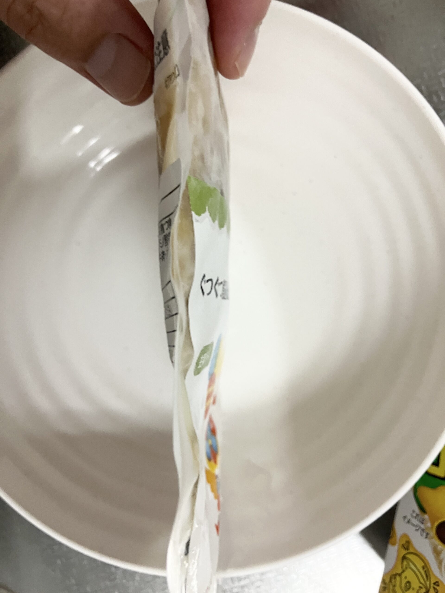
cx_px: 222
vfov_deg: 63.4
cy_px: 296
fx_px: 480
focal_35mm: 28
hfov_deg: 49.7
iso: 200
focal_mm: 3.99
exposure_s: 1/50
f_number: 1.8
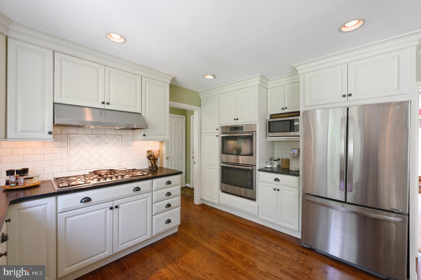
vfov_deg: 81.1
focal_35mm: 14
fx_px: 164
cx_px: 210
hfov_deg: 104.3
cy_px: 140
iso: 640
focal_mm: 14
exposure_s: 1/25
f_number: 7.1
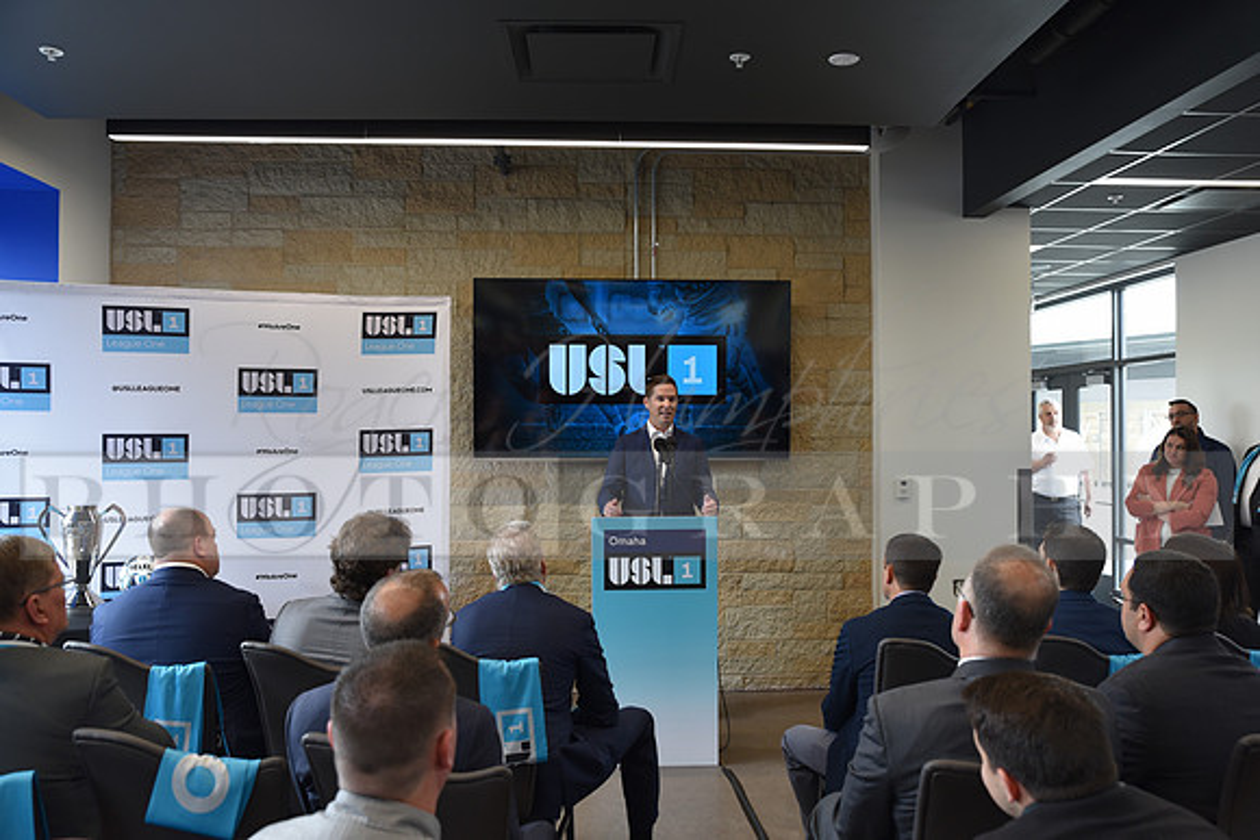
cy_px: 420
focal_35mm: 31
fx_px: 1085
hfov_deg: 60.3
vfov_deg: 42.3
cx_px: 630
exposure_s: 1/60
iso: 400
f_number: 4
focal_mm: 31
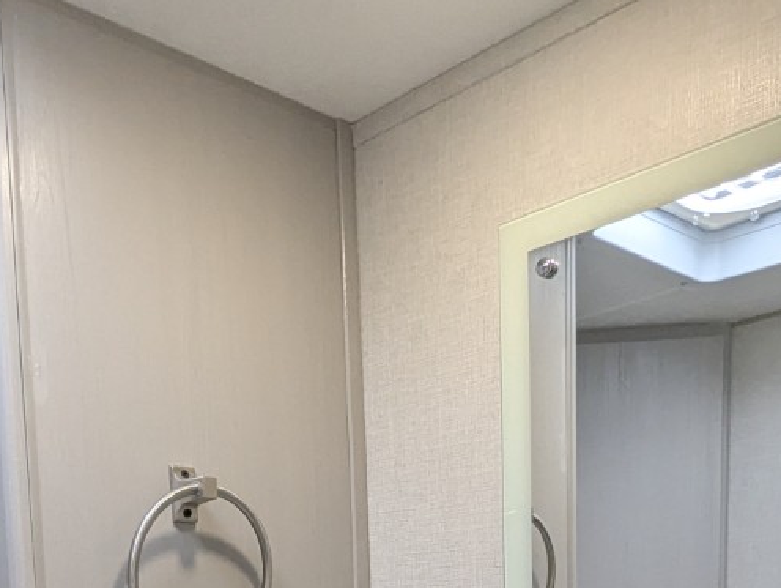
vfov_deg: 27.1
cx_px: 309
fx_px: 1016
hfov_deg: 41.8
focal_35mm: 45
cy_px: 765
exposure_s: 1/190
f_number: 2.2
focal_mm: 2.35
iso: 210
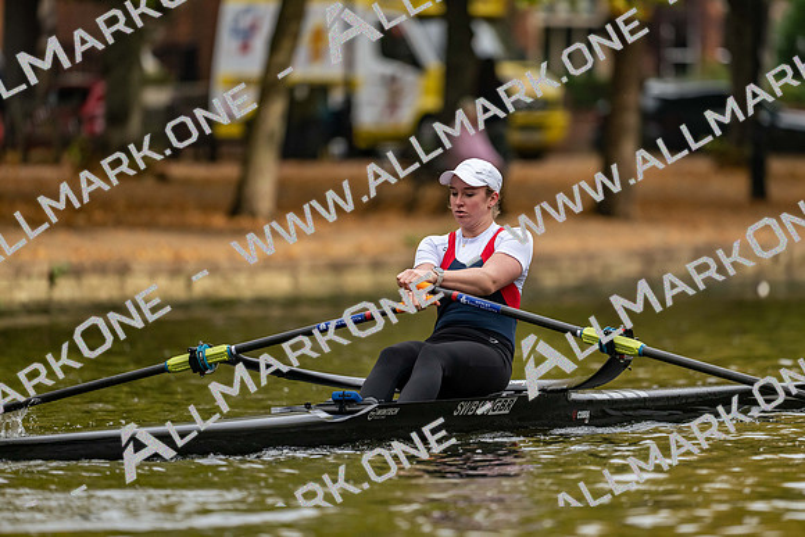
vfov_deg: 3.4
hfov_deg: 5.2
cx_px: 402
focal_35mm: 400
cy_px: 268
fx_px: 8946
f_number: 4.5
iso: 1600
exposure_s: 1/2500
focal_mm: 400
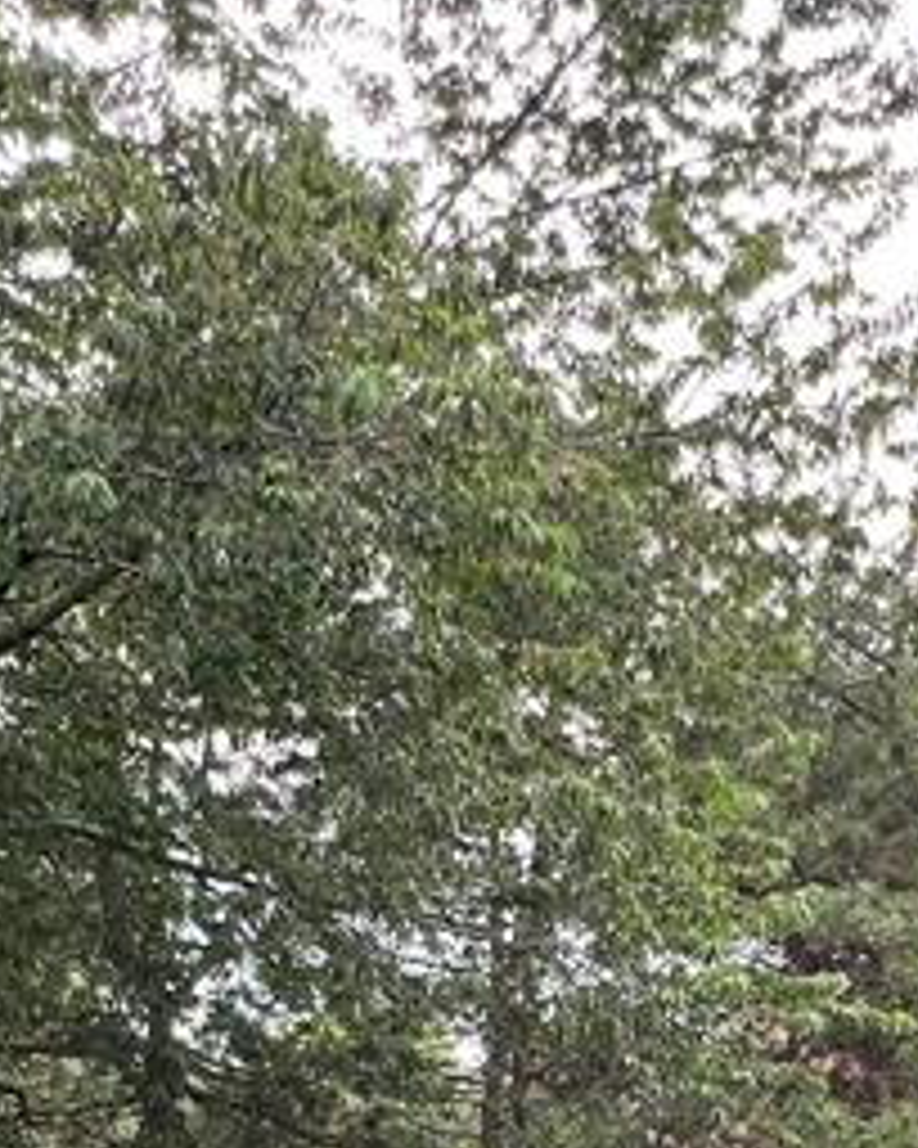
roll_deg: -0.5
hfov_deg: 29.5
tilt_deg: -1.7
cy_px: 1243
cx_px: 621
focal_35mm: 51
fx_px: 1732
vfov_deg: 32.5
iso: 32
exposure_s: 1/99
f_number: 1.8
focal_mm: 1.57
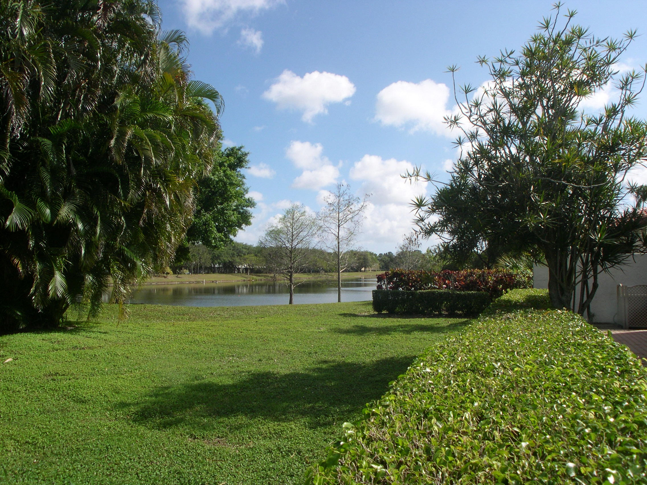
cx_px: 324
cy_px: 242
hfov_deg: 49.0
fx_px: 710
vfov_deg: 37.7
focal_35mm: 38
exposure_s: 1/237
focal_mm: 8
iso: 100
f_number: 7.6
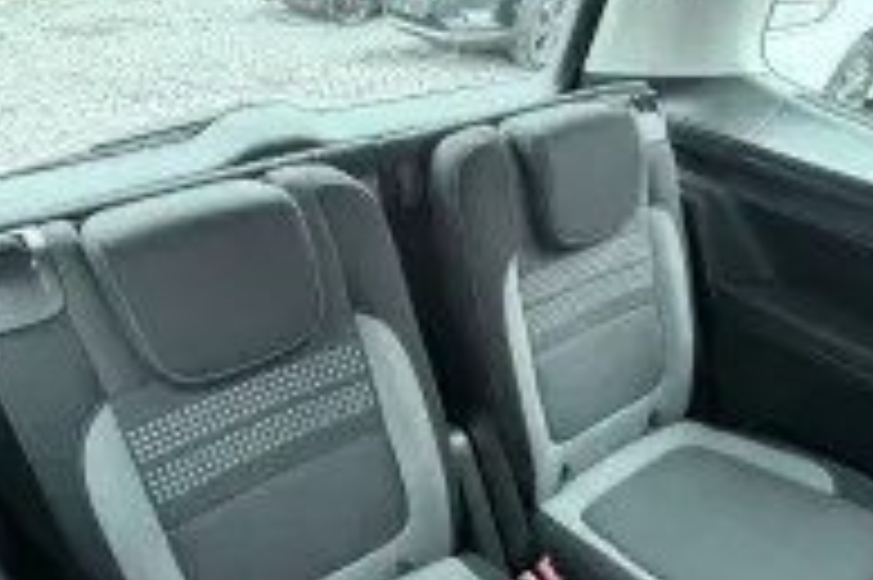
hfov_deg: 67.3
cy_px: 400
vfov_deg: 46.9
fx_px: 654
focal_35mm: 27
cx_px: 468
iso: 320
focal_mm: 2.22
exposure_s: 1/92
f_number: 2.2
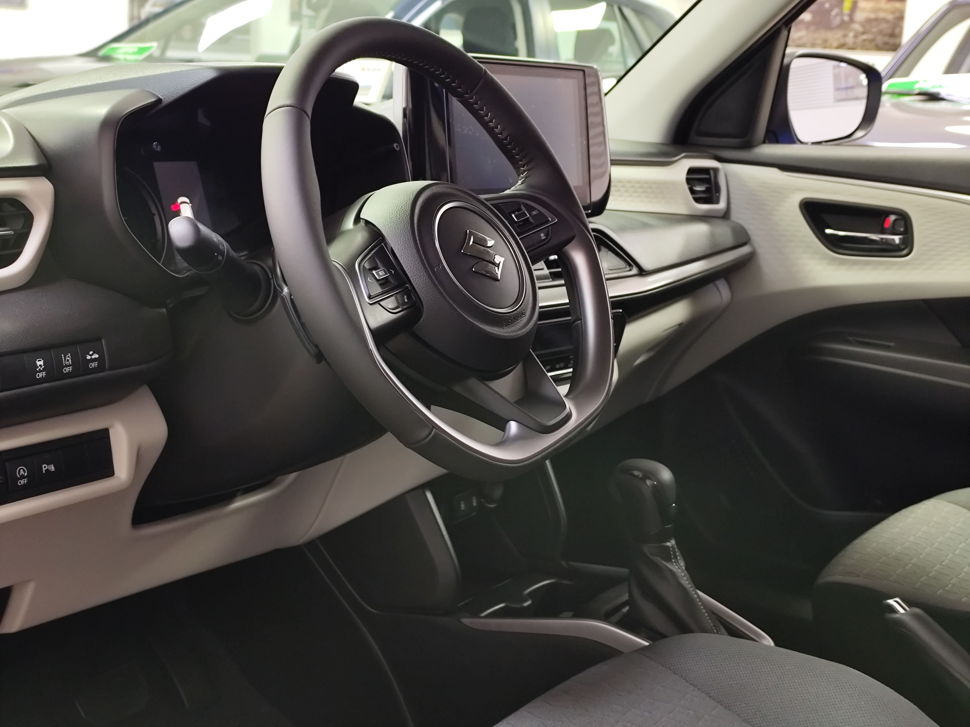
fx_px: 1289
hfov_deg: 41.2
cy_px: 364
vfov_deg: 31.5
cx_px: 485
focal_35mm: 46
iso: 500
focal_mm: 6.19
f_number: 1.65
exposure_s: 1/20
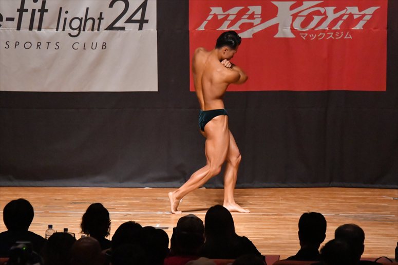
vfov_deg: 5.7
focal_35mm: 240
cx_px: 199
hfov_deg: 8.6
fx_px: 2652
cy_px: 132
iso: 12800
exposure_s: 1/400
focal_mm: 160
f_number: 5.6
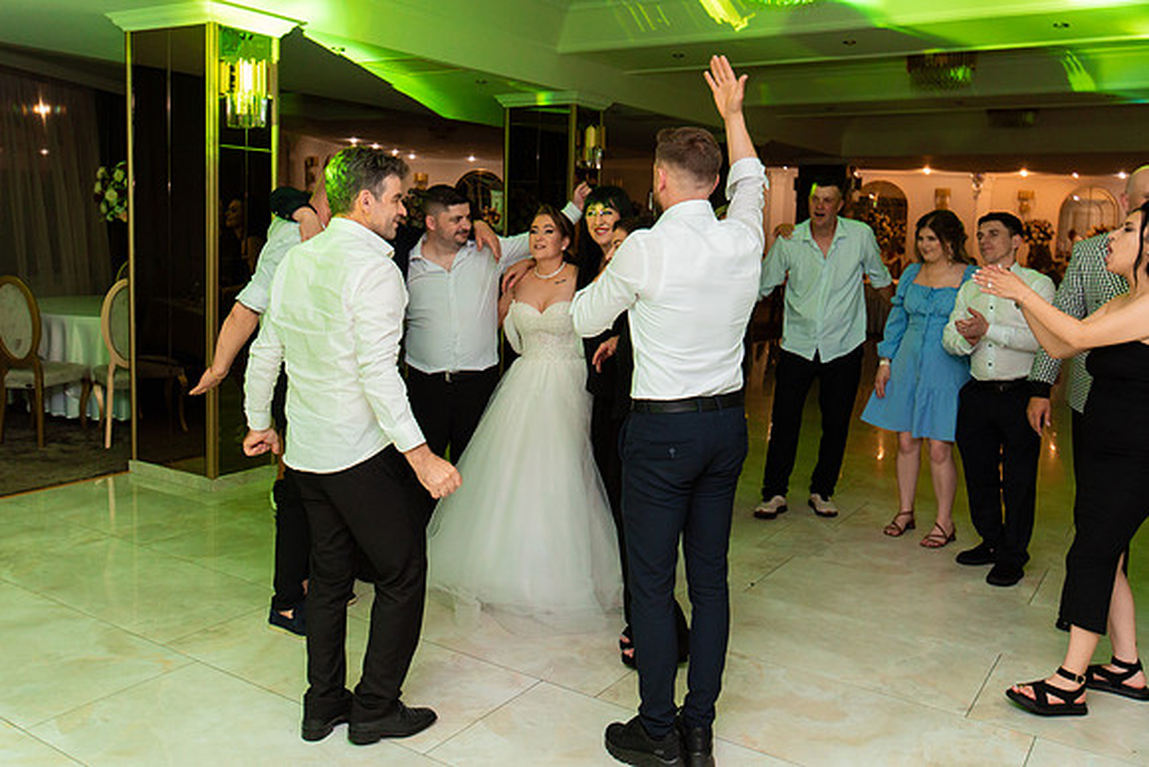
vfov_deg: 42.4
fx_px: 989
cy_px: 357
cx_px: 536
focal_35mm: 31
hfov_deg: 60.3
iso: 1600
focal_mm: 29
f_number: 3.5
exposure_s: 1/200
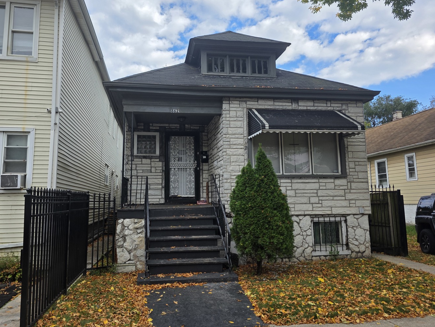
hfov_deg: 69.3
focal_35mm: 25
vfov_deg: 54.9
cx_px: 201
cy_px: 160
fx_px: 314
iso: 80
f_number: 1.7
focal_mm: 6.3
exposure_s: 1/2163
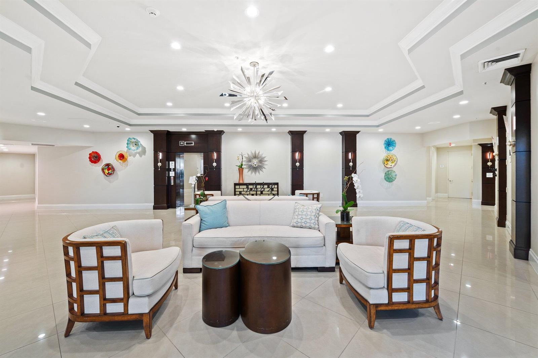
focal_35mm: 14
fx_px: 209
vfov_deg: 81.1
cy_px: 179
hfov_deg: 104.3
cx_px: 269
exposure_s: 1/2
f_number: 8
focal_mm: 14
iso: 200
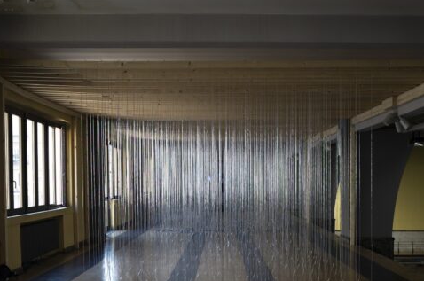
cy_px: 203
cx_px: 222
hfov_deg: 43.7
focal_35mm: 45
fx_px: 529
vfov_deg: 29.4
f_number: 3.2
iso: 100
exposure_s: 1/30
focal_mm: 18.3
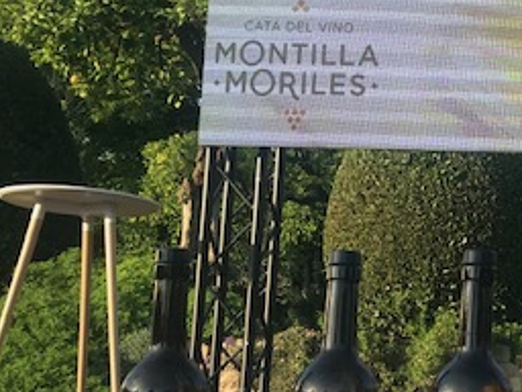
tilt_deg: +9.7
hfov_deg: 24.7
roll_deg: +0.2
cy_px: 239
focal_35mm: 70
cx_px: 648
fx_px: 1056
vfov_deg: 21.0
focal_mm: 3.99
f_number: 1.8
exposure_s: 1/805
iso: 20
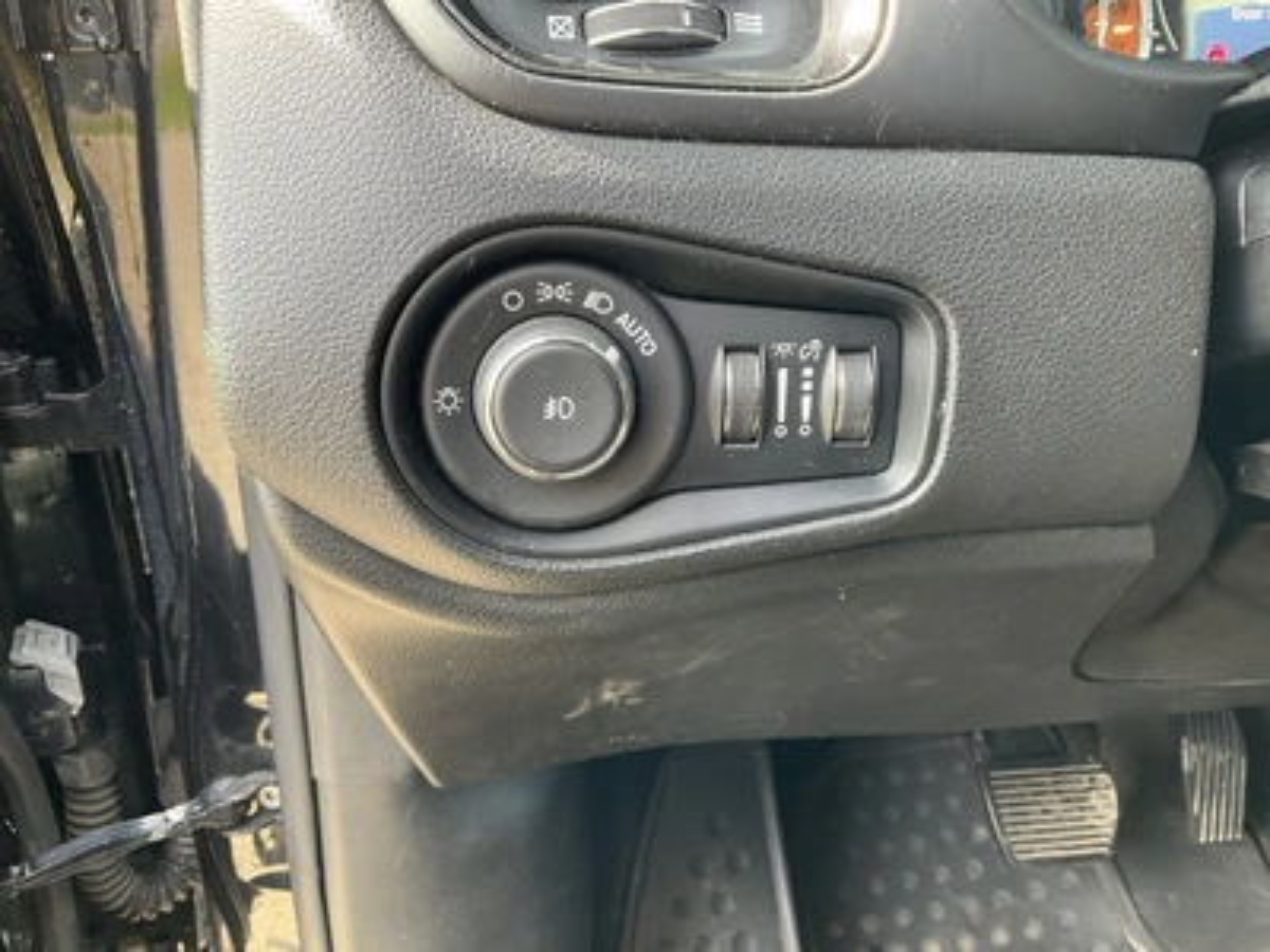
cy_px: 476
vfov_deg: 48.2
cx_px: 635
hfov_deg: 61.7
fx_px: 1064
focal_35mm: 29
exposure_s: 1/60
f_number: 1.8
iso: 80
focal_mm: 3
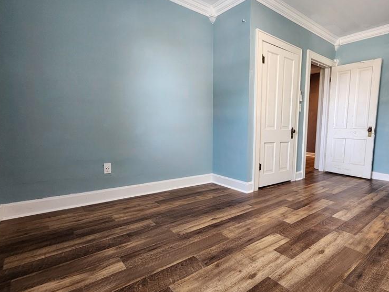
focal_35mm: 18
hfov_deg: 86.5
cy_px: 148
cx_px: 237
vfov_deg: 71.6
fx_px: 202
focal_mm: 2.2
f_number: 2.2
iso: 400
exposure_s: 1/60
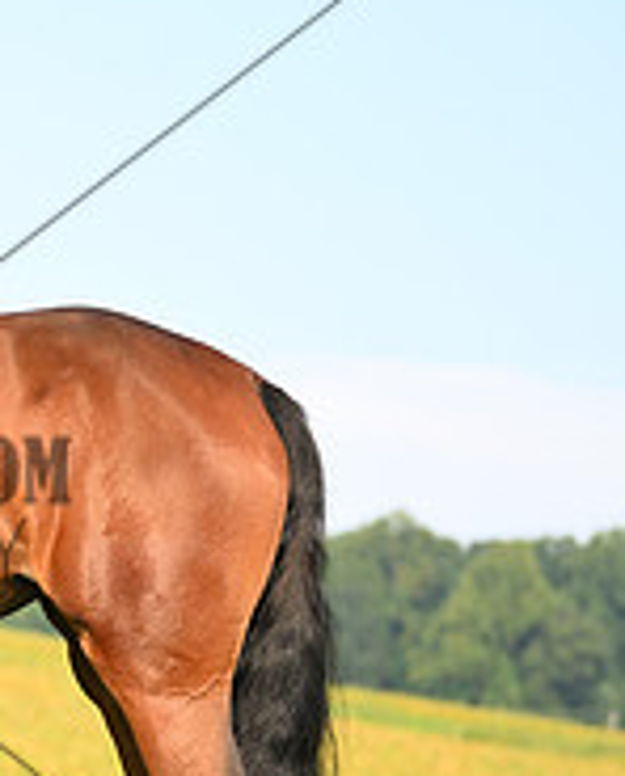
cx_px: -296
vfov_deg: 8.0
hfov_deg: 6.3
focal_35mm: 242
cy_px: 504
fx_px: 5577
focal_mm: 82
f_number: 3.2
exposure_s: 1/1227
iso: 200
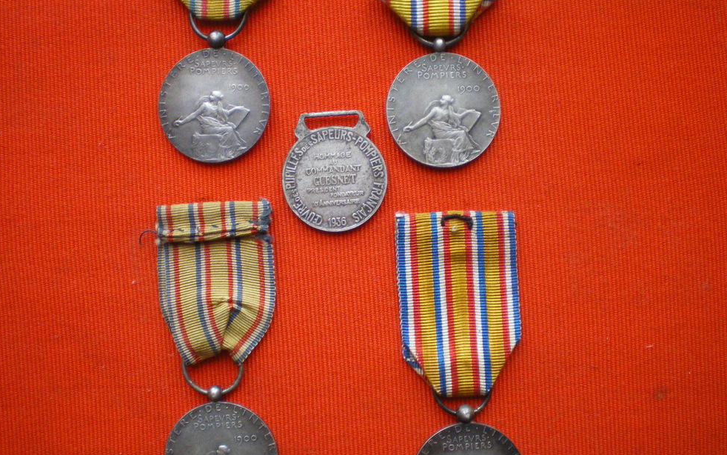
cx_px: 361
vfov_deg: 31.2
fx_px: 812
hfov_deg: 48.2
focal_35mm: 41
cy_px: 248
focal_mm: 6.3
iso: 250
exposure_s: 1/50
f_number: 3.1
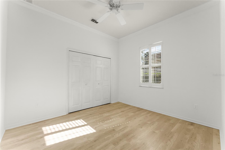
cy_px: 75
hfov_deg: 104.3
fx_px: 87
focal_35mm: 14
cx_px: 112
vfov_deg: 81.2
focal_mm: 14
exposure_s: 1/800
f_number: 10
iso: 1600
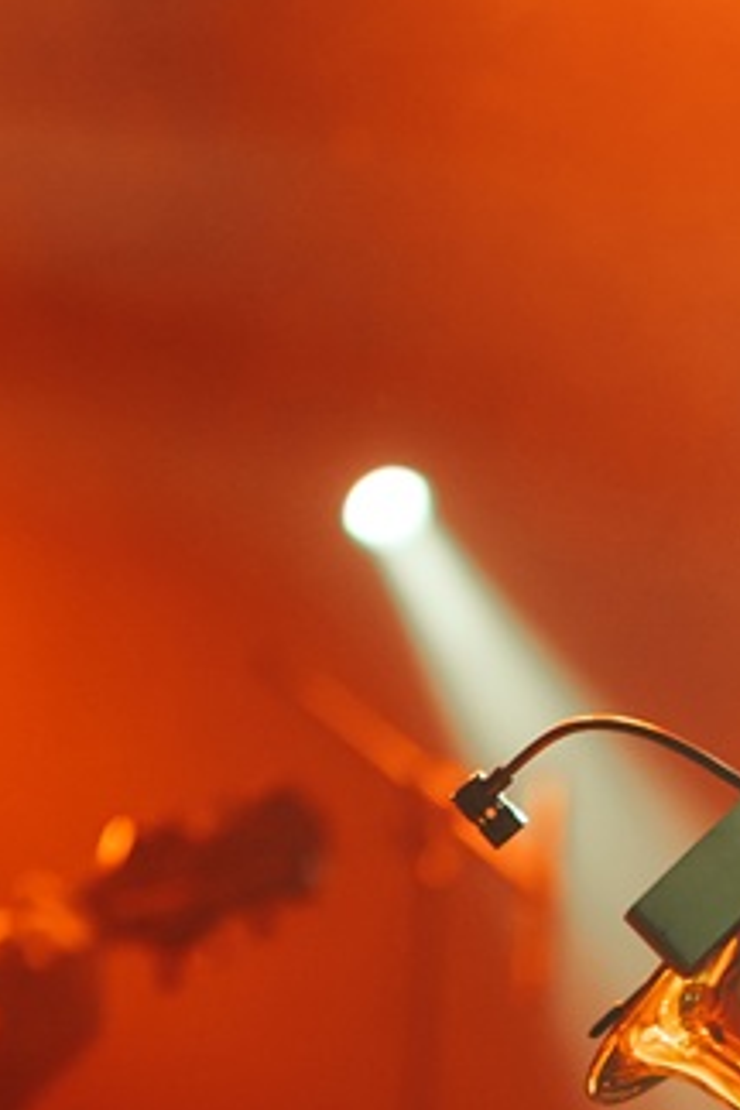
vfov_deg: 12.0
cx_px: 1045
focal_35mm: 163
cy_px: 1689
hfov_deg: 8.3
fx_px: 5025
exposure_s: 1/200
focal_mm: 35
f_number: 1.4
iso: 250
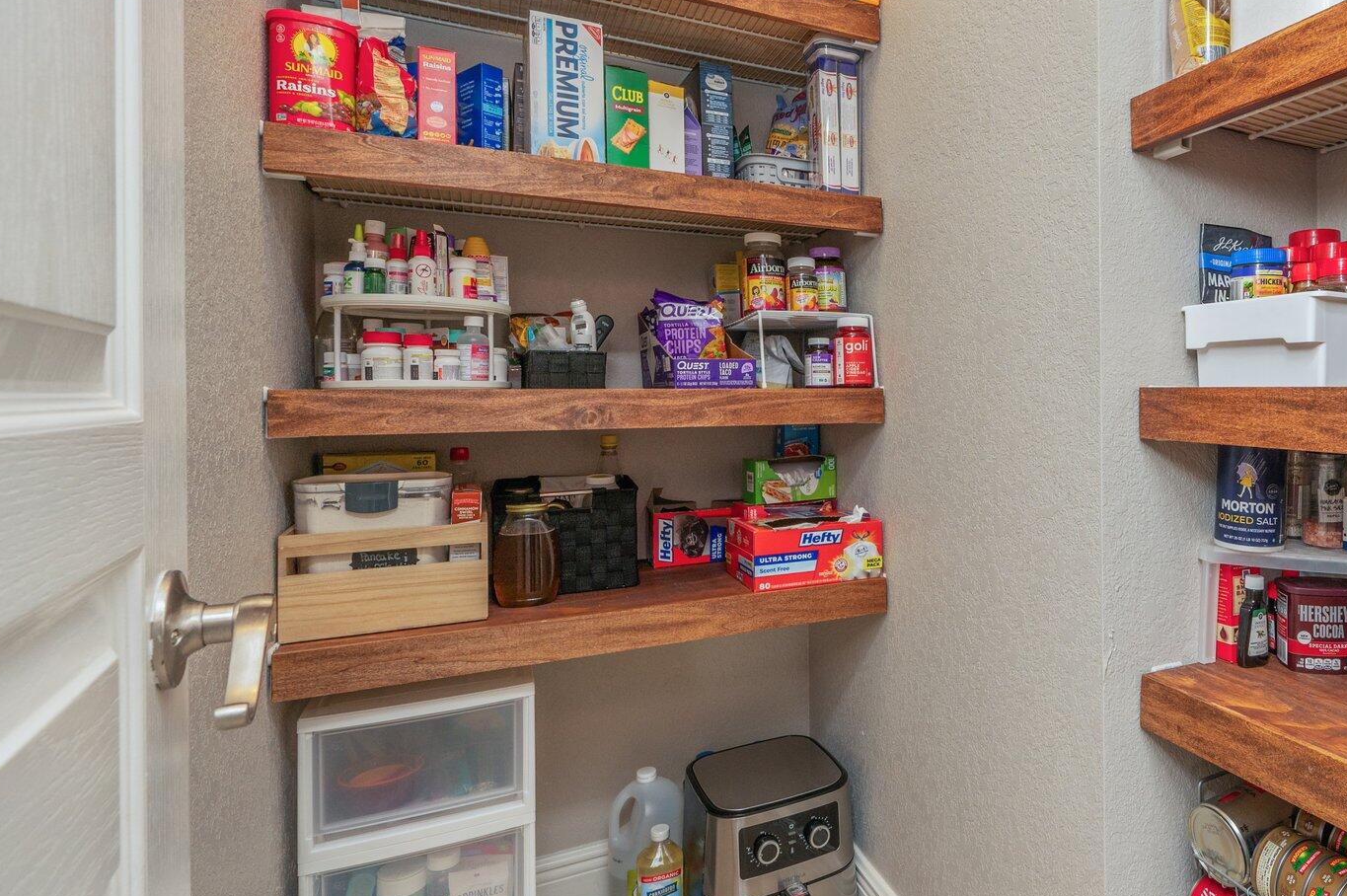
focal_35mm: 21
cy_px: 342
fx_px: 785
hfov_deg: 76.9
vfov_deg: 58.8
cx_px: 963
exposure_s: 1/60
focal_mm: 14
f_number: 9
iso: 320
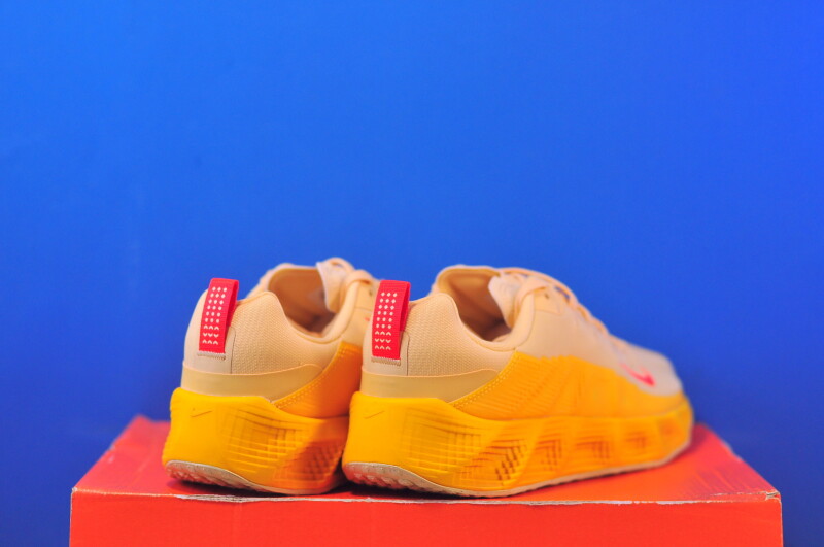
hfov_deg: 27.0
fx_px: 1714
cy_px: 274
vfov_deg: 18.1
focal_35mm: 75
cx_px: 412
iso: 250
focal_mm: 50
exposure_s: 1/320
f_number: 2.5
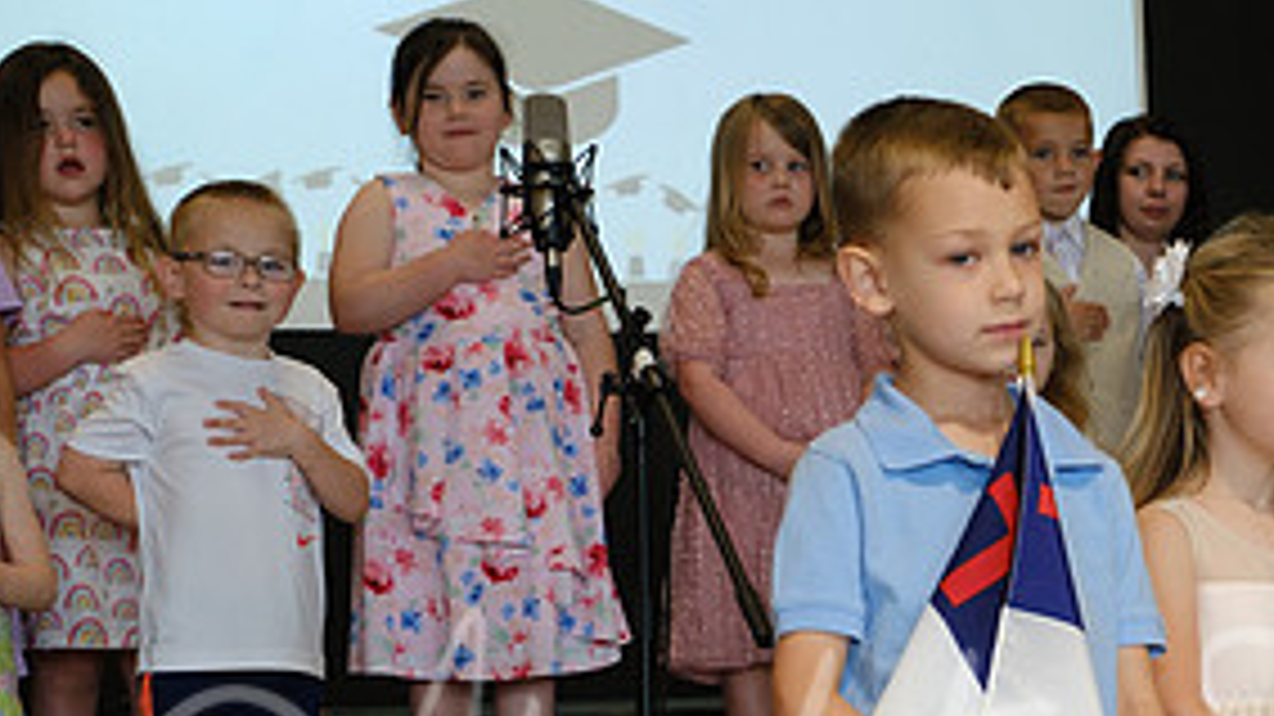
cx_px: 1184
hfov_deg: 20.7
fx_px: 3411
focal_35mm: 101
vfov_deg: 11.8
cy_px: 835
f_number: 5.6
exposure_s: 1/125
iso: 1600
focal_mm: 31.1
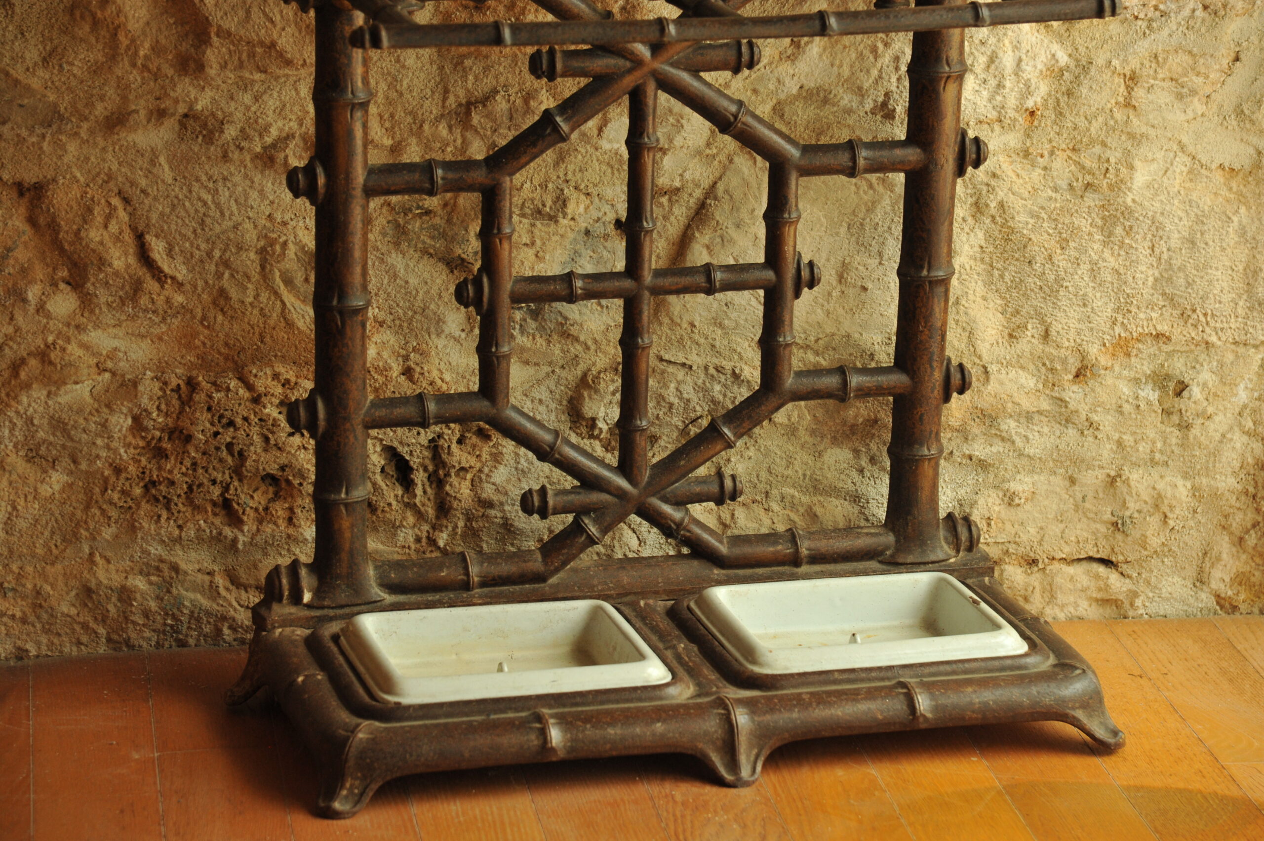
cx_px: 632
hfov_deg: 17.1
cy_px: 420
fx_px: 4210
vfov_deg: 11.4
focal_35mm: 120
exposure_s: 1/200
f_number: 5.6
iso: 1250
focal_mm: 120
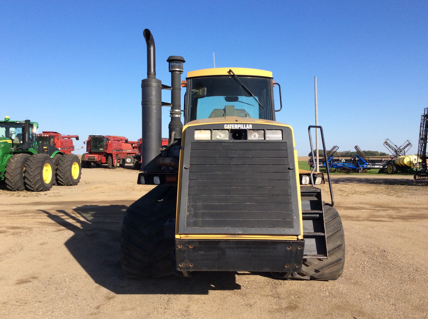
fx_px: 395
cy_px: 160
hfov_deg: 56.9
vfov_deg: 44.1
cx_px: 214
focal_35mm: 32
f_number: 2.4
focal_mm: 3.3
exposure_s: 1/1271
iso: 32
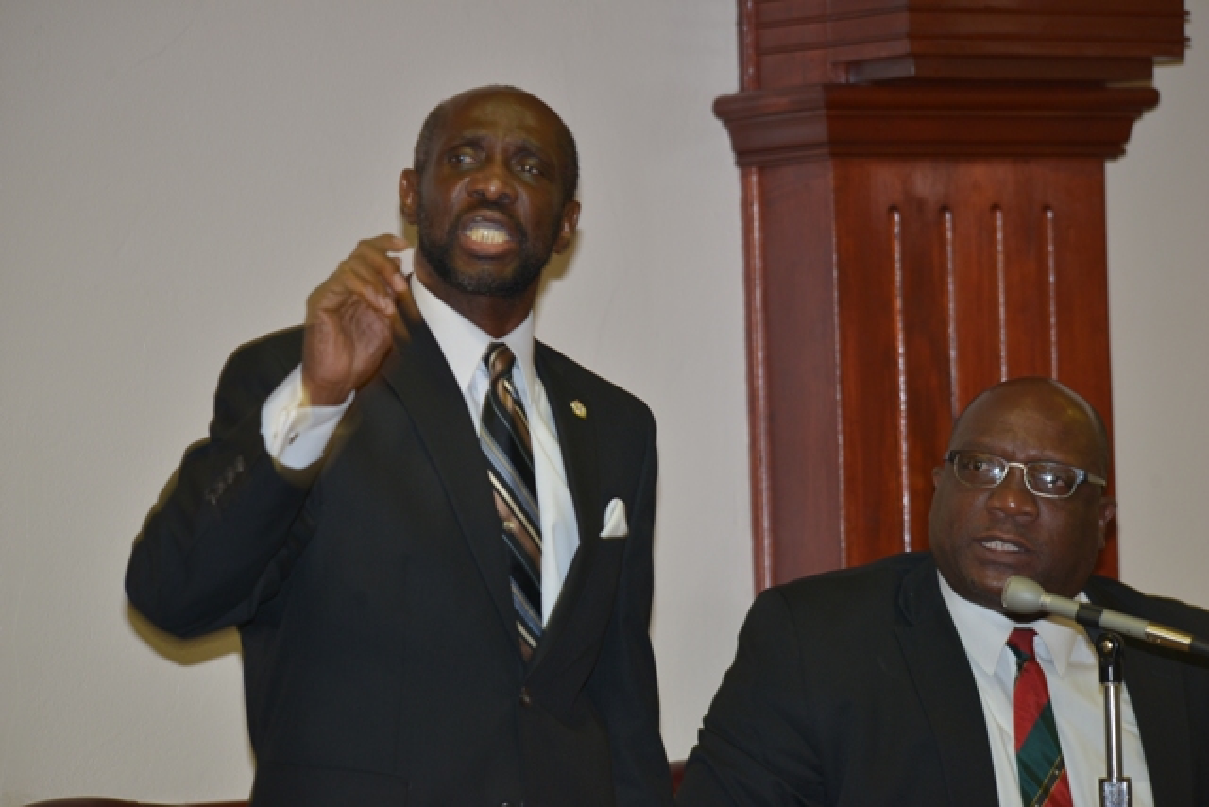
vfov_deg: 6.2
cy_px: 404
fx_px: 7390
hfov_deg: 9.4
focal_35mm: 220
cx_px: 604
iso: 500
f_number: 6.3
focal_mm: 220
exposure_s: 1/60
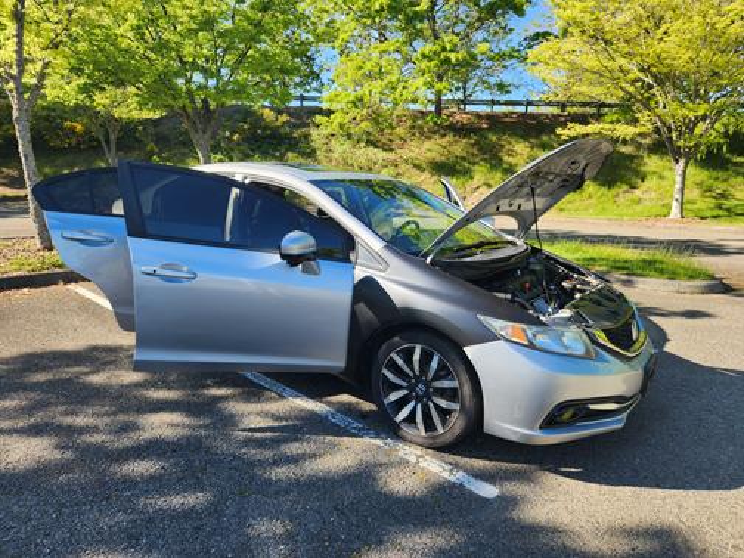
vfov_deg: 58.9
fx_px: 494
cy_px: 279
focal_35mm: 23
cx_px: 372
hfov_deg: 73.9
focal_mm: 5.4
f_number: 1.8
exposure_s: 1/408
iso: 20
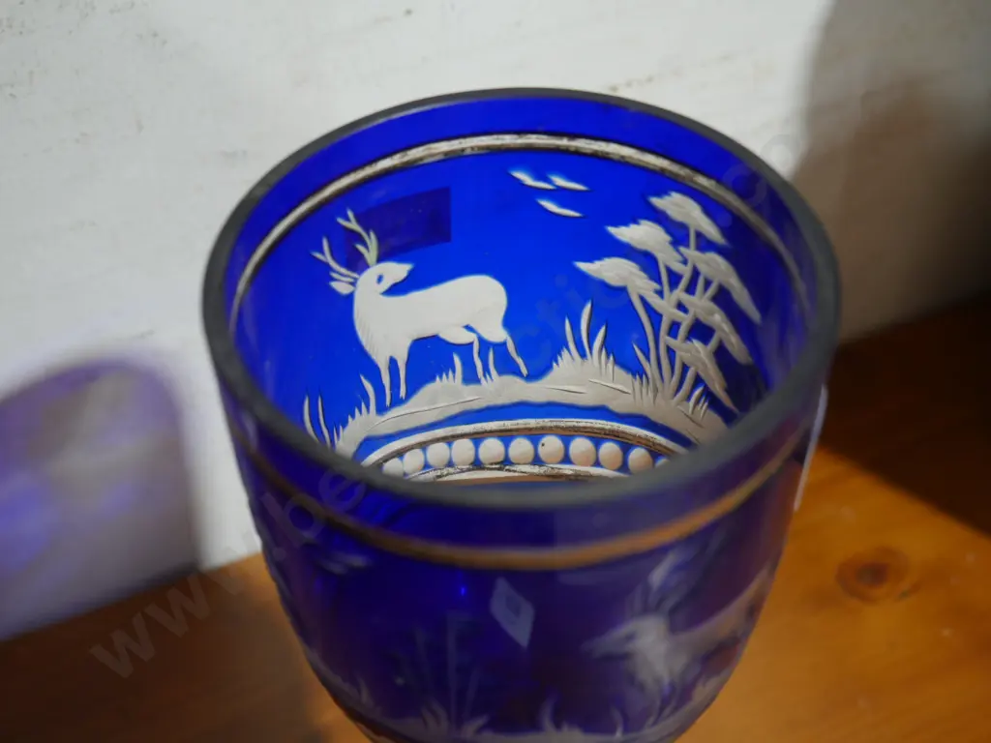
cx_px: 496
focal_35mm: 52
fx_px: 1489
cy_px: 372
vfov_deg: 28.0
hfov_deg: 36.8
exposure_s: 1/60
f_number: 5.3
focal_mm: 26
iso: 1250
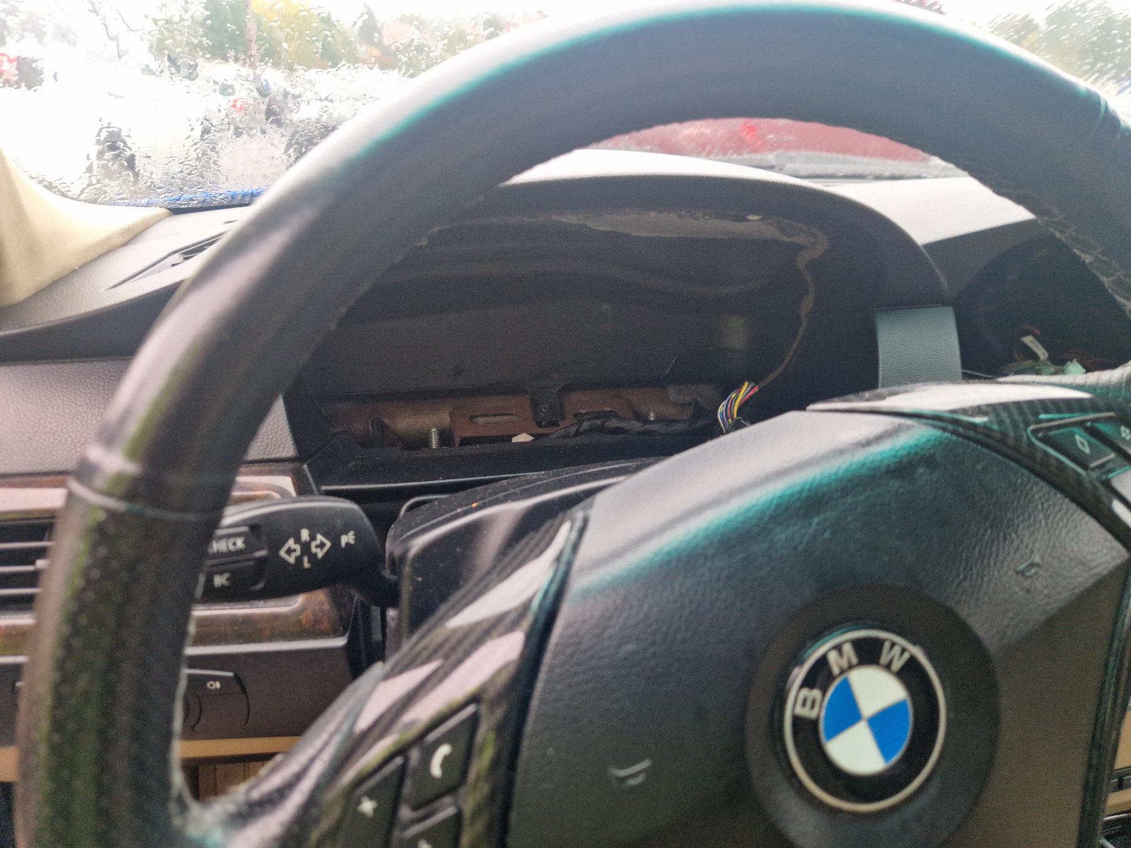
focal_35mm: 23
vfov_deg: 58.9
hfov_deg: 73.9
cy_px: 424
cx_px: 566
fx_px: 751
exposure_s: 1/50
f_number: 1.8
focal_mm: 5.4
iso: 50
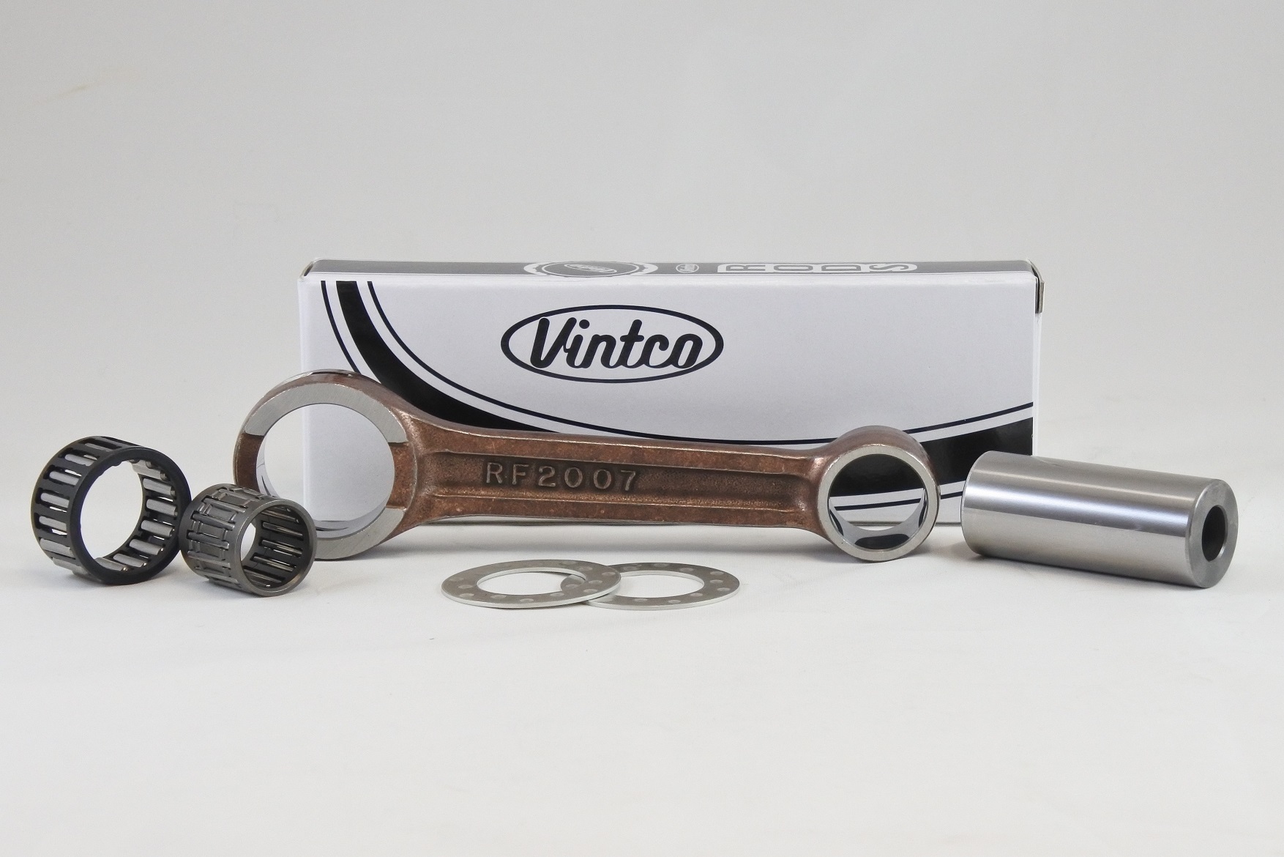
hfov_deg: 26.0
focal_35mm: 78
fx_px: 2782
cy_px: 428
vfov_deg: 17.5
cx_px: 642
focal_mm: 29.1
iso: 720
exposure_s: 1/125
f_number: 5.6
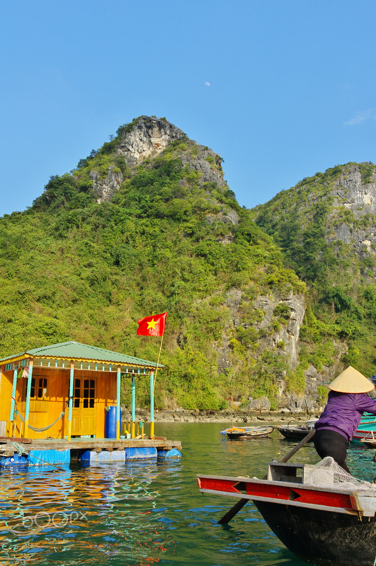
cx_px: 188
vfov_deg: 60.3
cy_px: 283
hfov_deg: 42.3
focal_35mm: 31
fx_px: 486
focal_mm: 21
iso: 200
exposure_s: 1/100
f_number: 11
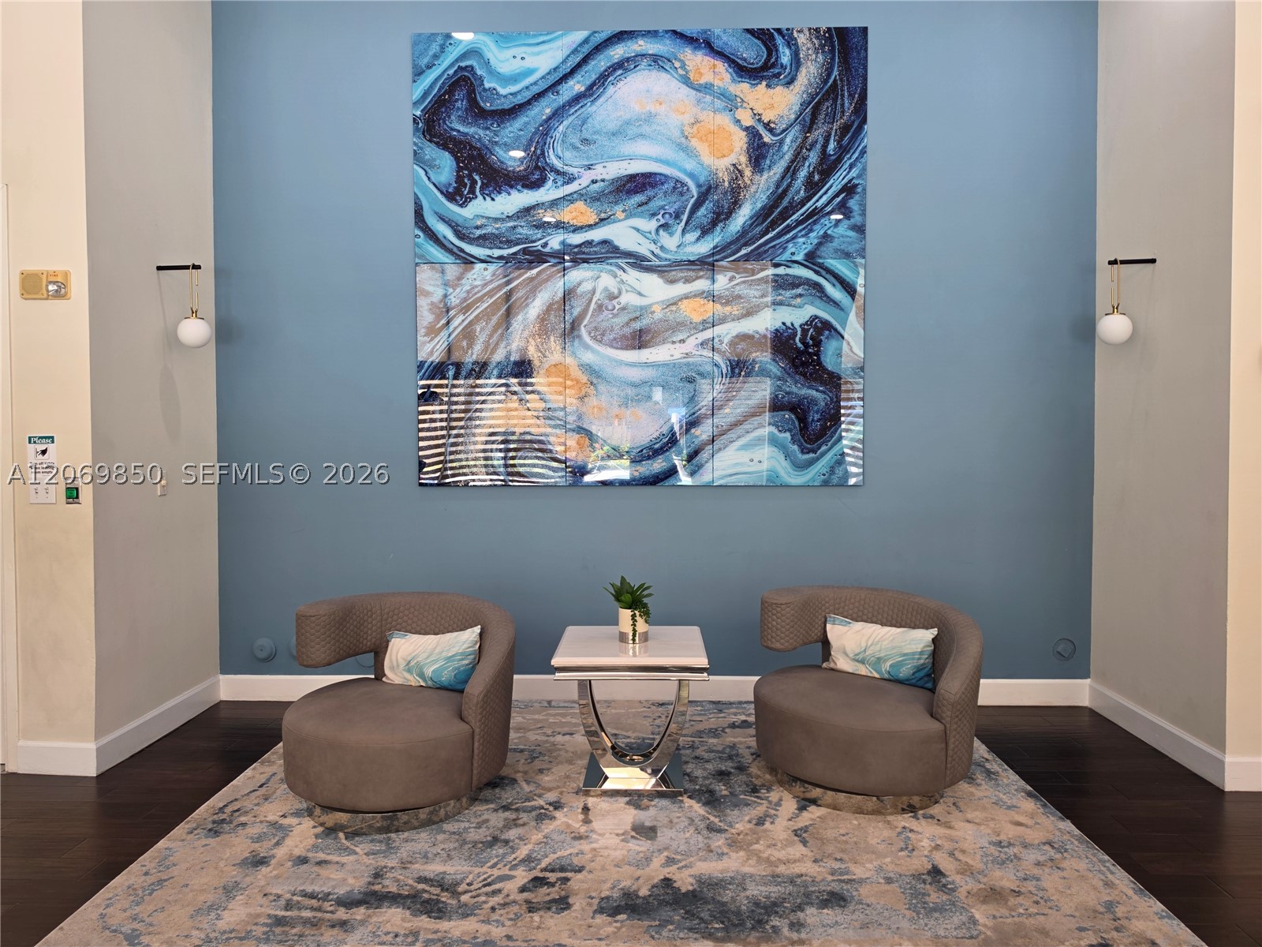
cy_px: 474
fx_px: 839
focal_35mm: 23
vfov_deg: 58.9
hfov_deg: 73.9
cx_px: 631
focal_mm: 6.5
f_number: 1.4
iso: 64
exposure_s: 1/120
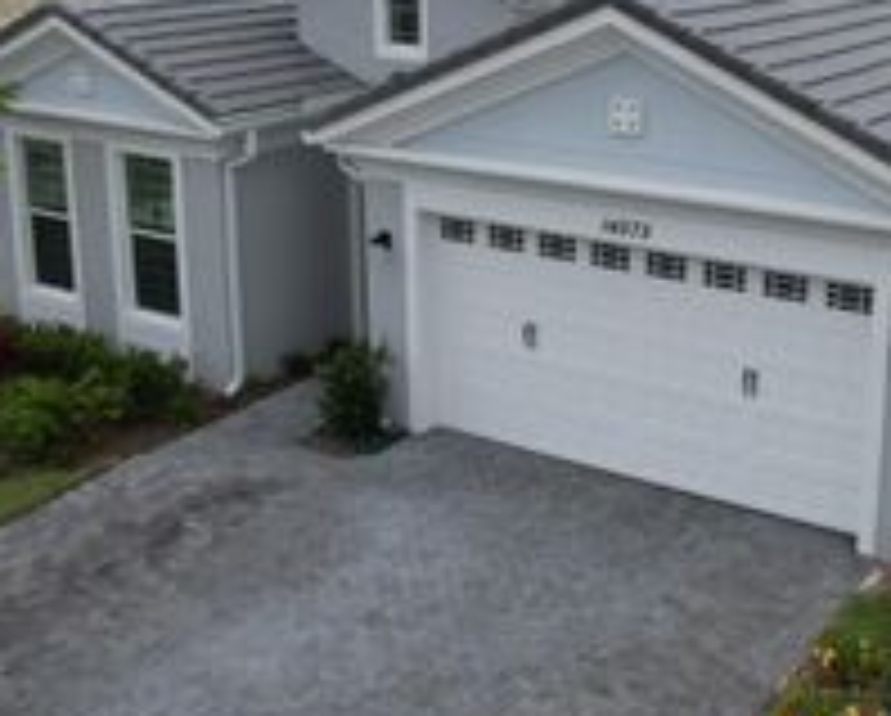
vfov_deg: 29.0
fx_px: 1373
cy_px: 232
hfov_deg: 35.7
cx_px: 580
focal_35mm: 52
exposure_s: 1/1250
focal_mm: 8.38
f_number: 2.8
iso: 100
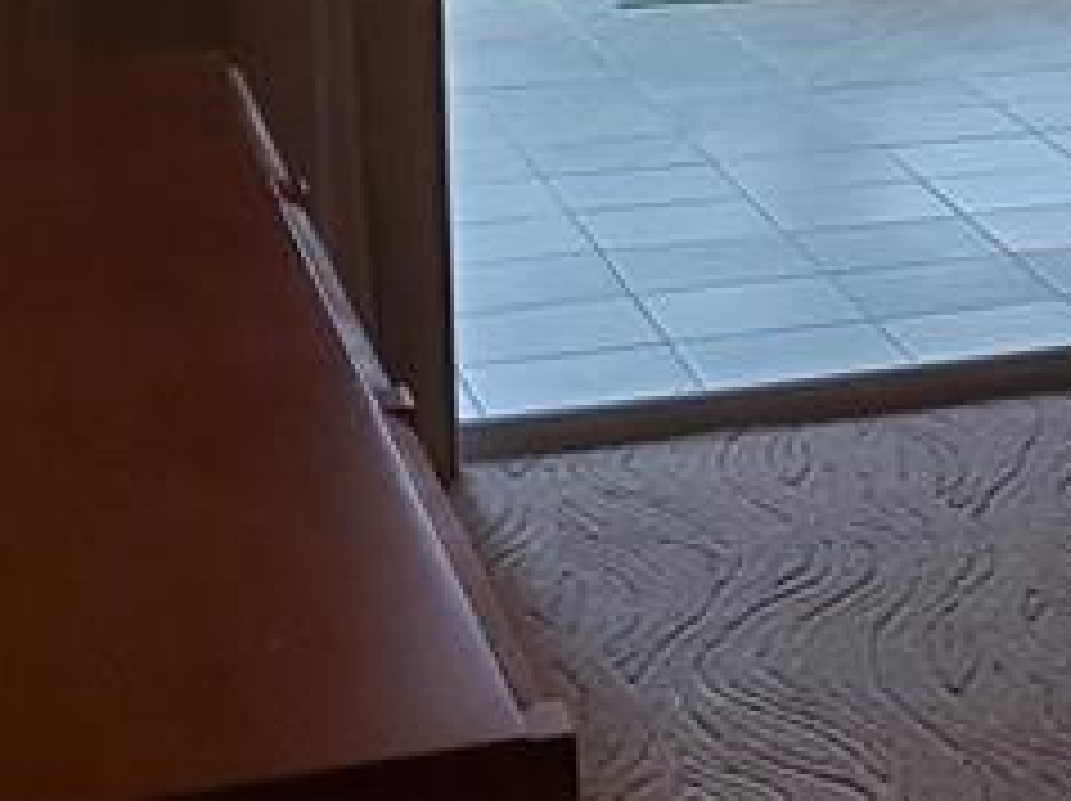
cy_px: -248
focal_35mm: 112
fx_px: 3462
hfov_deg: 15.8
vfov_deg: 12.8
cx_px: 1714
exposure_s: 1/59
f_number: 1.5
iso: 200
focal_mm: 4.3
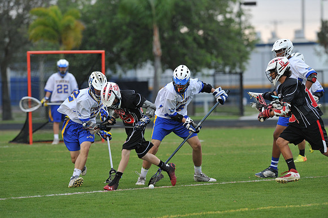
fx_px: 2732
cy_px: 109
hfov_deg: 6.9
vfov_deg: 4.6
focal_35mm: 300
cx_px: 164
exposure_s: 1/400
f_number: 5
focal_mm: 300
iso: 1250
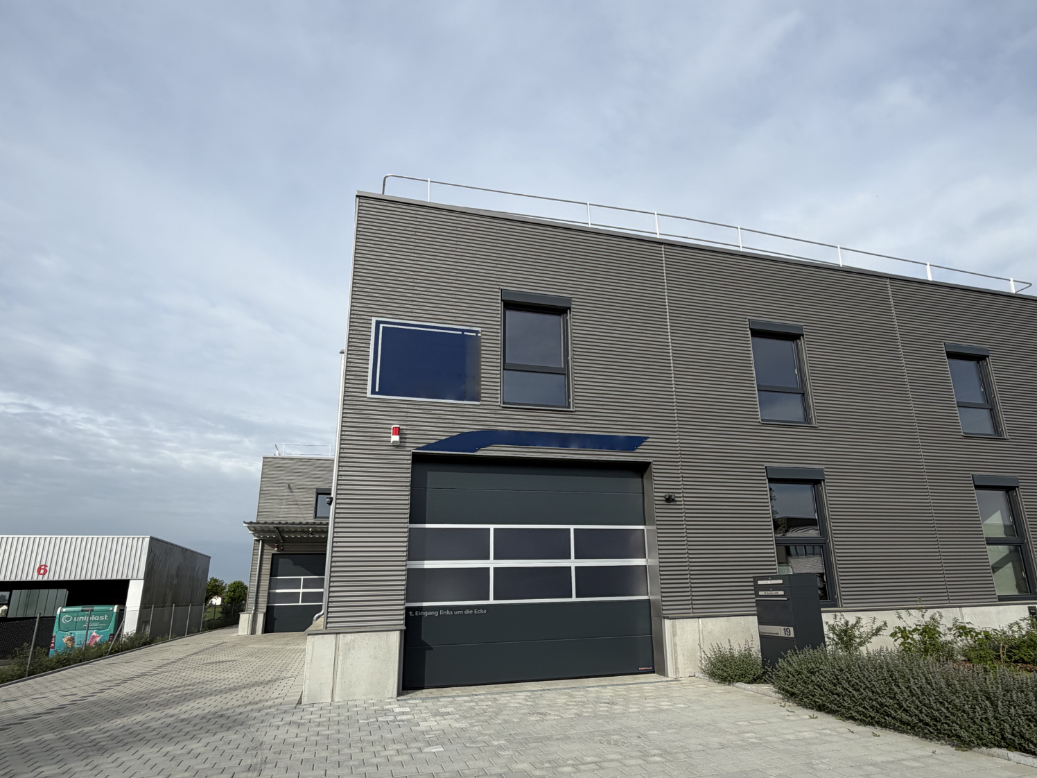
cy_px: 389
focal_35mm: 14
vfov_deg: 85.7
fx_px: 419
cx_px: 518
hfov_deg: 102.1
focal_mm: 2.2
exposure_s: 1/955
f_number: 2.2
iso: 20
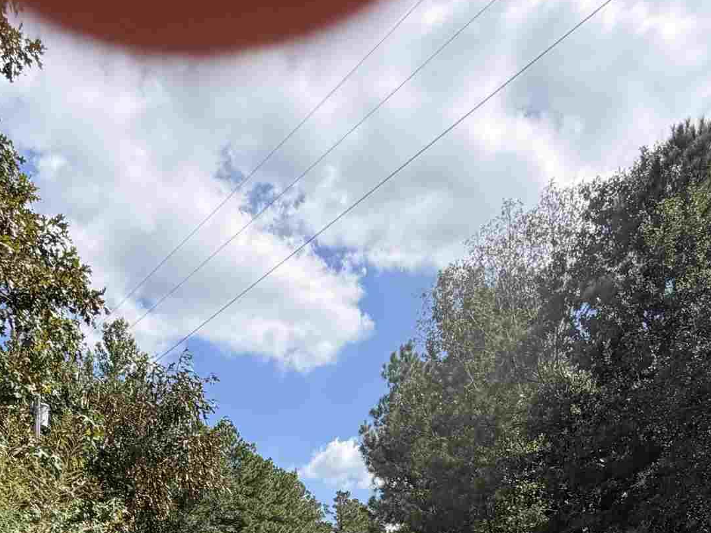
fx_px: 821
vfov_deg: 29.8
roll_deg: +1.8
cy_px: 669
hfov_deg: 46.6
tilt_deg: +1.7
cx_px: 294
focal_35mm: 40
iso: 25
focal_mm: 2.22
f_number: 2.2
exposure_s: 1/770
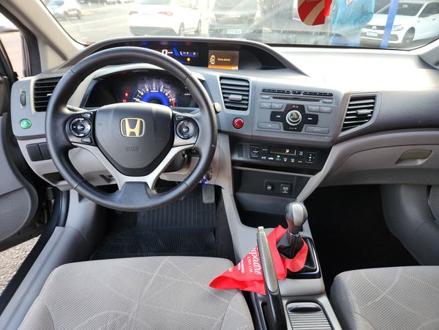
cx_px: 220
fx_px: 292
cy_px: 165
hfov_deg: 73.9
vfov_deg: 58.9
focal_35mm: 23
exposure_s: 1/120
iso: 500
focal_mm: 5.4
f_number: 1.8
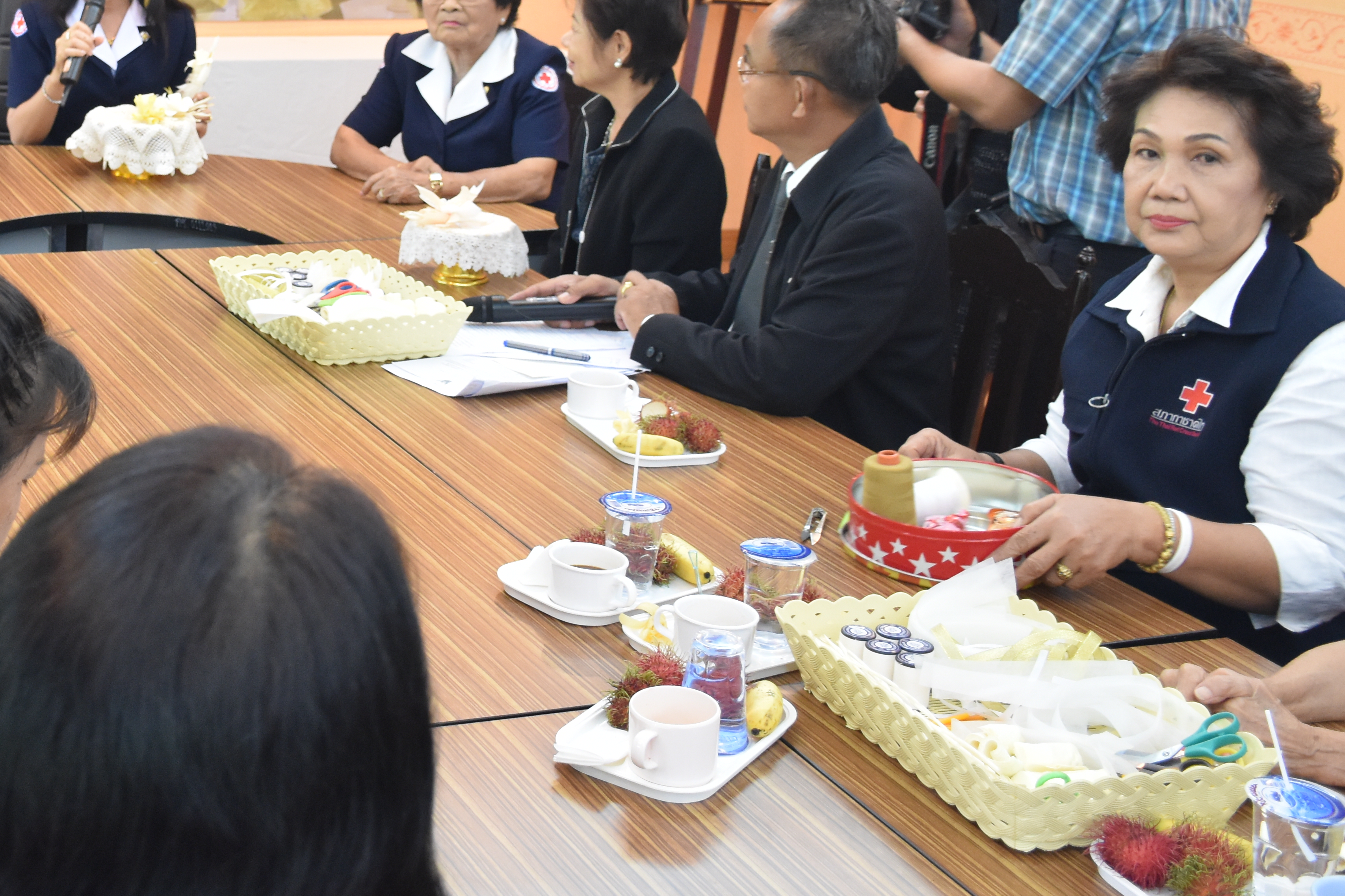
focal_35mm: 58
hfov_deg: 33.0
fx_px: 2167
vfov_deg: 22.9
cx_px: 169
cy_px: 139
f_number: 4
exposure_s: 1/30
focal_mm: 22
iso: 1400
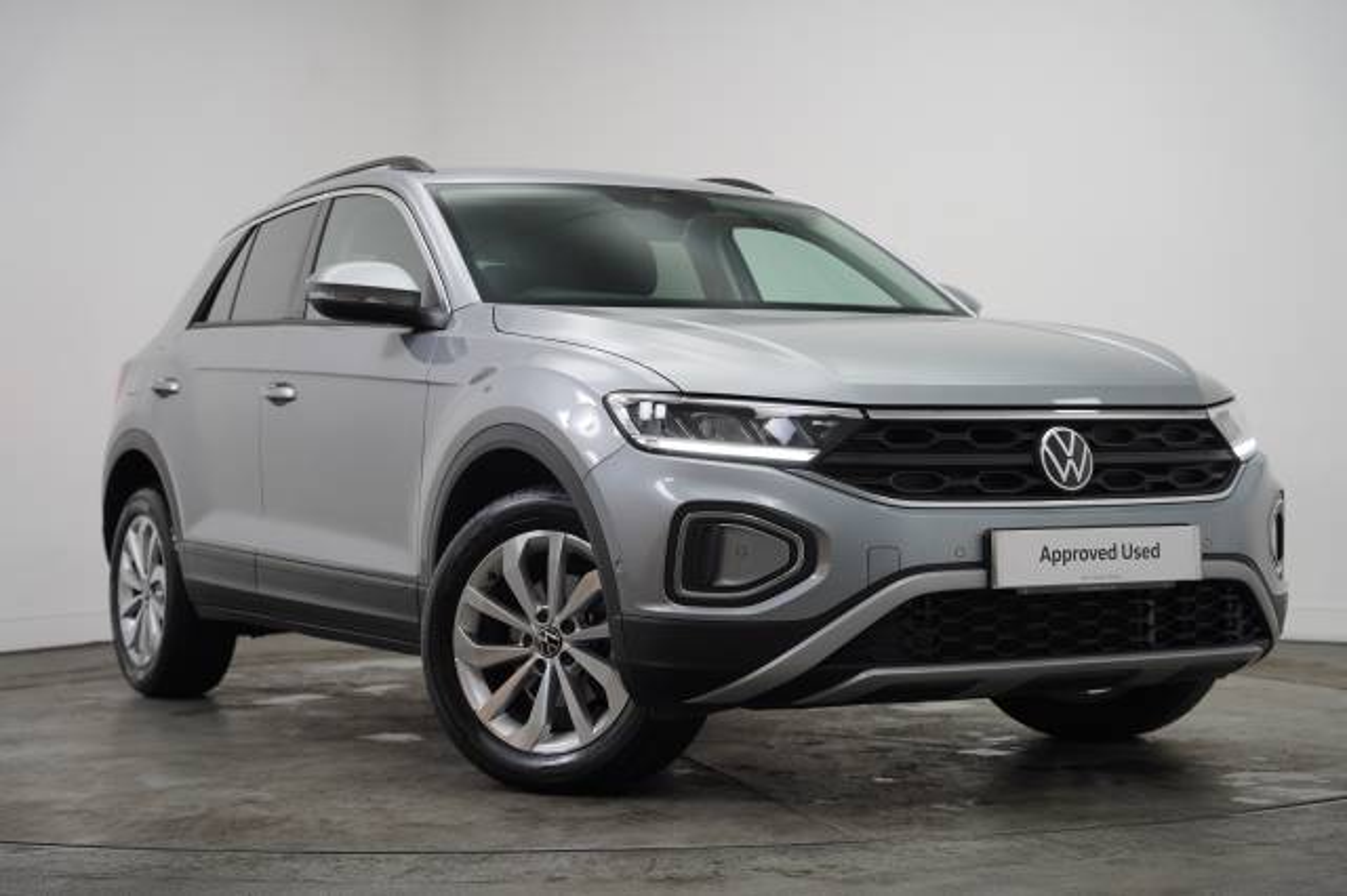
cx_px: 674
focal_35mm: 59
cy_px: 448
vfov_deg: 22.9
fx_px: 2214
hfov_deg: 33.8
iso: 1000
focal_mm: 59.2
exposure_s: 1/160
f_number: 4
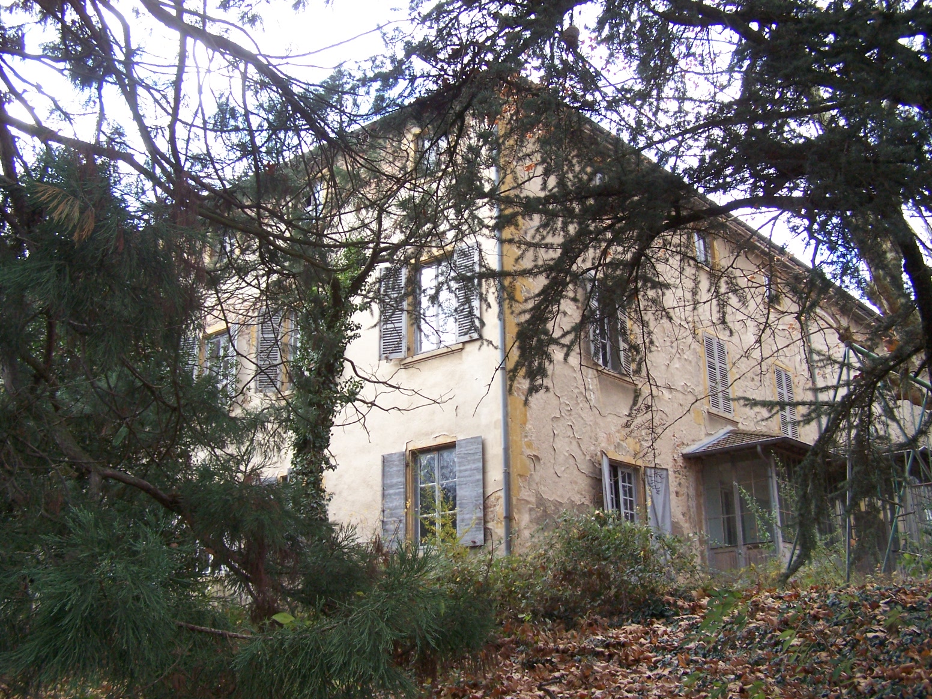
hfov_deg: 49.0
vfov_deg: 37.7
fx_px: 1023
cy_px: 350
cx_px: 466
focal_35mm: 38
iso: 140
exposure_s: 1/125
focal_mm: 6.3
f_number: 2.8
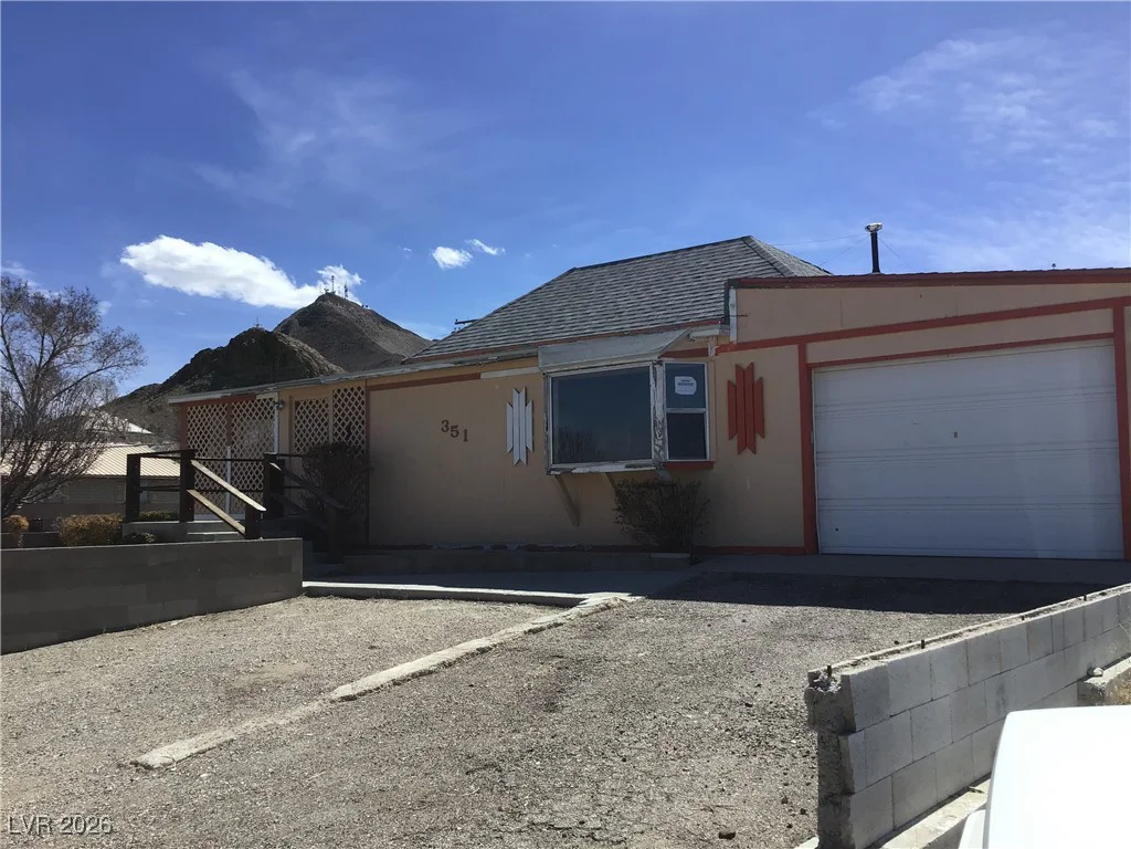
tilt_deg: +4.9
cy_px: 424
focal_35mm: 31
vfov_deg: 45.4
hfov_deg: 58.4
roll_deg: +1.3
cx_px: 566
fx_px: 1013
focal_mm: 3.3
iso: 25
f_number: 2.4
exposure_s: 1/1567
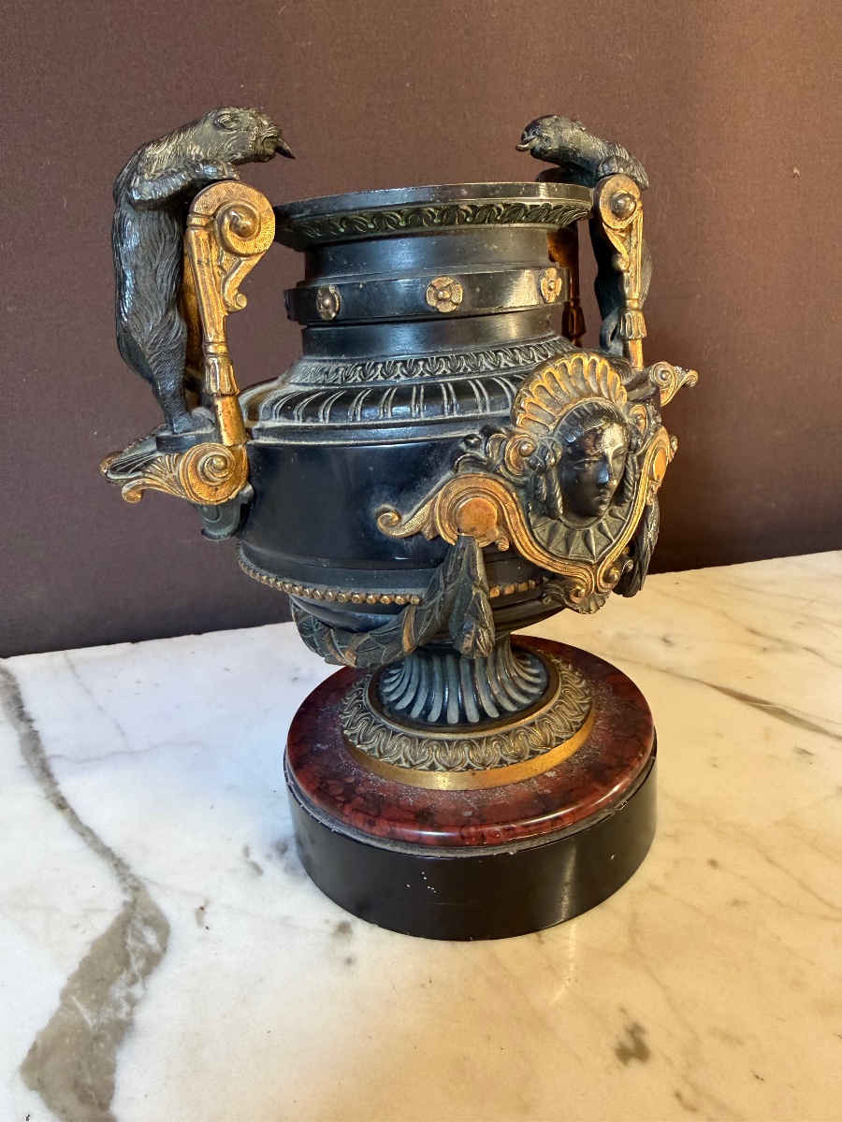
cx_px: 421
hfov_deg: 56.8
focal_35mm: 24
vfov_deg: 71.6
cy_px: 561
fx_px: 778
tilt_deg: -17.4
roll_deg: +4.3
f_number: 2.2
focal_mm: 2.22
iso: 400
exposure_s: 1/50
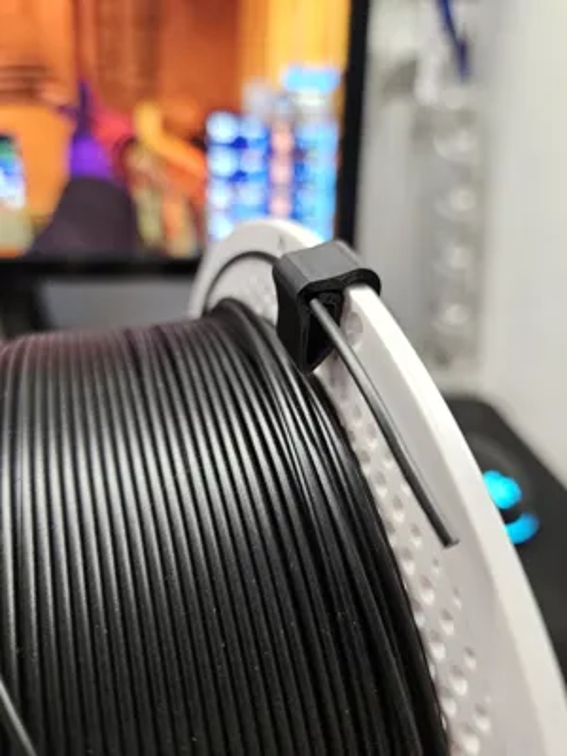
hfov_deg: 58.9
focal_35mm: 23
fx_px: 502
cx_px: 284
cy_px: 378
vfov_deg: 73.9
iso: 400
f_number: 1.8
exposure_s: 1/100
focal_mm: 5.4
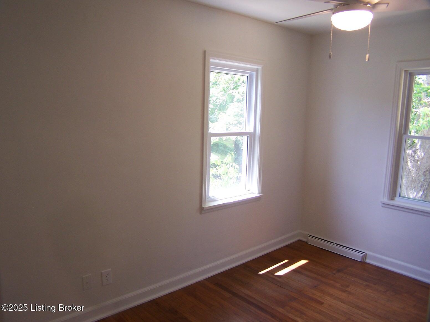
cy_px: 161
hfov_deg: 49.0
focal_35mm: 38
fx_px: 472
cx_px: 215
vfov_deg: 37.7
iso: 80
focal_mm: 6.3
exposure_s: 1/30
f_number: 2.8
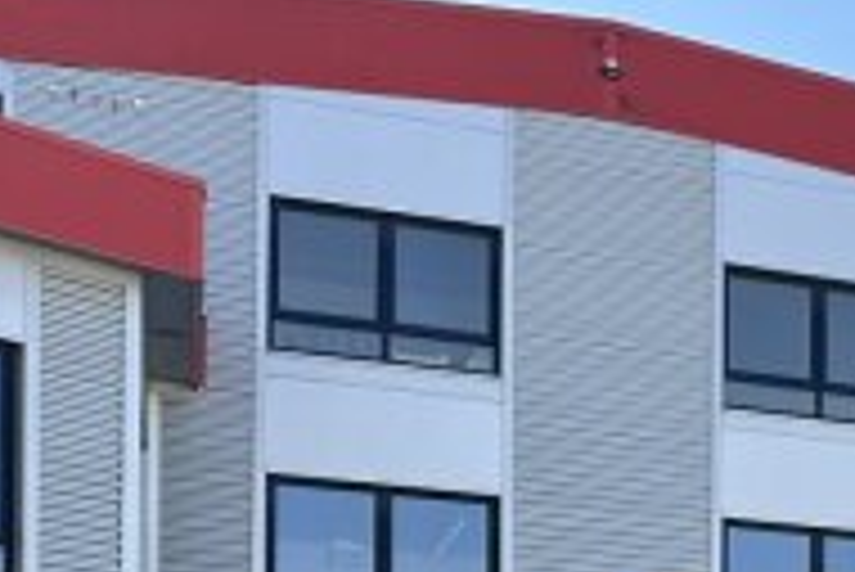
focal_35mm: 84
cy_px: 932
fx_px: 1996
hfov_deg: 22.3
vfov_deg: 14.8
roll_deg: -0.5
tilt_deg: -0.4
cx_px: 1035
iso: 80
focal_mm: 6.86
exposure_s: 1/1131
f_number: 1.78
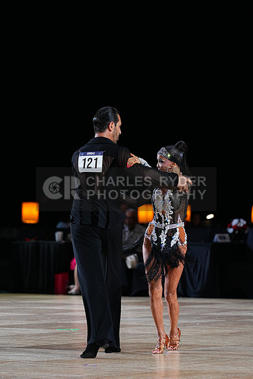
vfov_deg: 10.8
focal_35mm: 190
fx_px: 2002
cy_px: 190
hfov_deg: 7.2
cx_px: 126
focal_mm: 190
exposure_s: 1/500
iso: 1600
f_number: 4
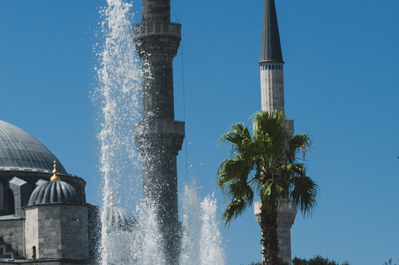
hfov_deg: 8.3
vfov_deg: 5.6
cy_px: 158
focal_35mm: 244
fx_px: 2702
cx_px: -194
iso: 400
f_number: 4
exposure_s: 1/8000
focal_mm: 72
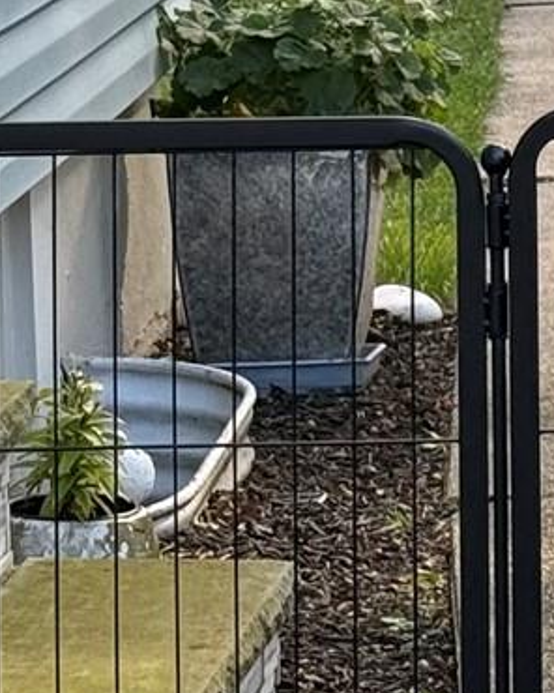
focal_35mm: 259
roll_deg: +0.2
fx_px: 5308
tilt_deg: -3.8
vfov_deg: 7.4
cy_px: -302
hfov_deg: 5.9
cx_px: 743
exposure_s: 1/606
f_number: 1.78
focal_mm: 6.76
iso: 100
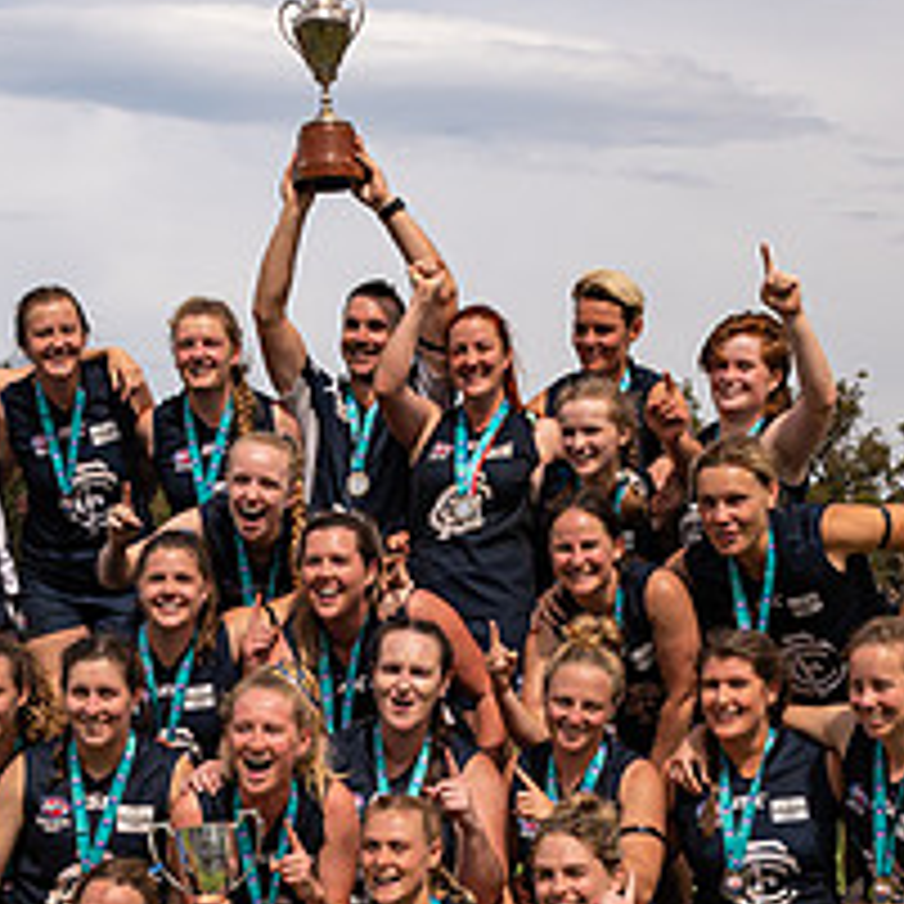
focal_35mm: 79
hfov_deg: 21.8
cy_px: 798
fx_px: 2334
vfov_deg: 21.5
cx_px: 259
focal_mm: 20
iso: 200
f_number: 8
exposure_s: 1/800
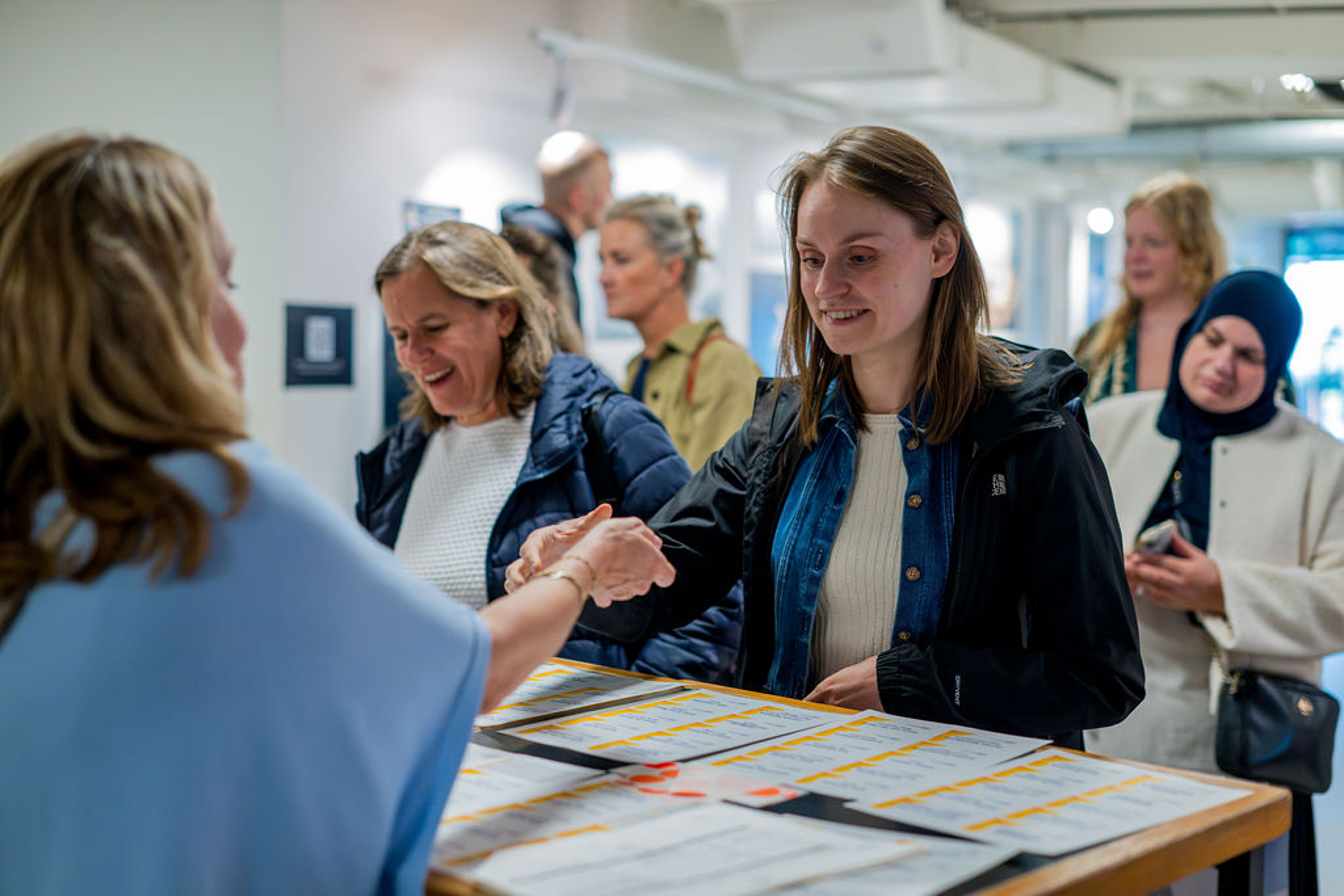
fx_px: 1867
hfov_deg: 39.6
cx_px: 672
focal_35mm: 50
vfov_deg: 27.0
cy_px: 448
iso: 4000
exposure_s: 1/400
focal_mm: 50
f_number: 2.2
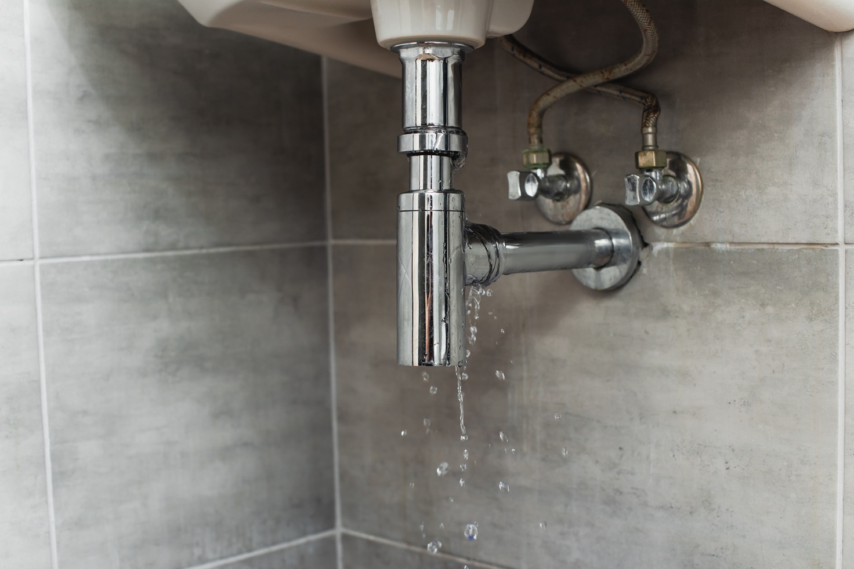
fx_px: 1186
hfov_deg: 39.6
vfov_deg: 27.0
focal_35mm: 50
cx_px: 427
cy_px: 284
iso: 200
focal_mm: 50
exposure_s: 1/200
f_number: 4.5
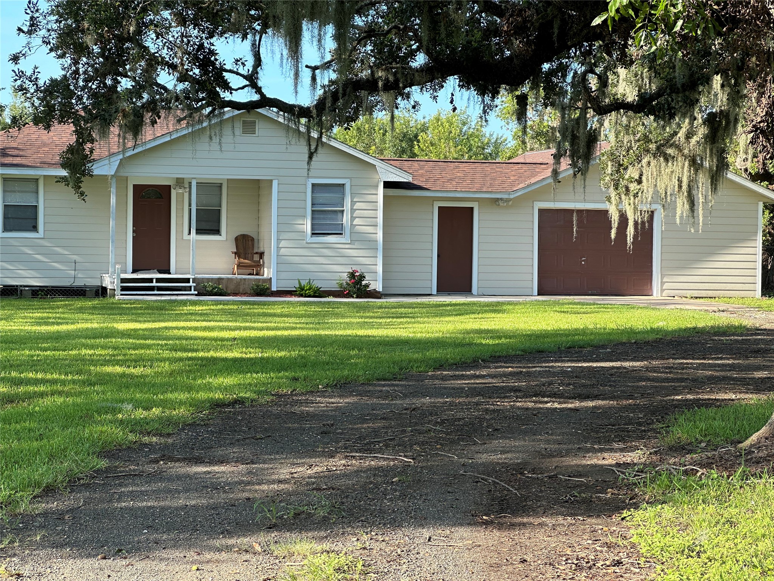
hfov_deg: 25.3
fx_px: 1722
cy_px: 290
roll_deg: -1.0
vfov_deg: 19.1
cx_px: 387
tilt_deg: -0.6
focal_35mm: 77
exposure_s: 1/153
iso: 32
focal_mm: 9
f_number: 2.8
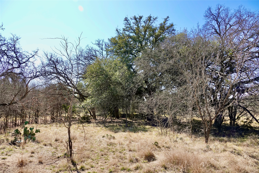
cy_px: 86
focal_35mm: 24
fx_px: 173
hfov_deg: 73.7
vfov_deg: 53.1
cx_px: 130
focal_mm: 8.8
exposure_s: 1/500
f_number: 4
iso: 100
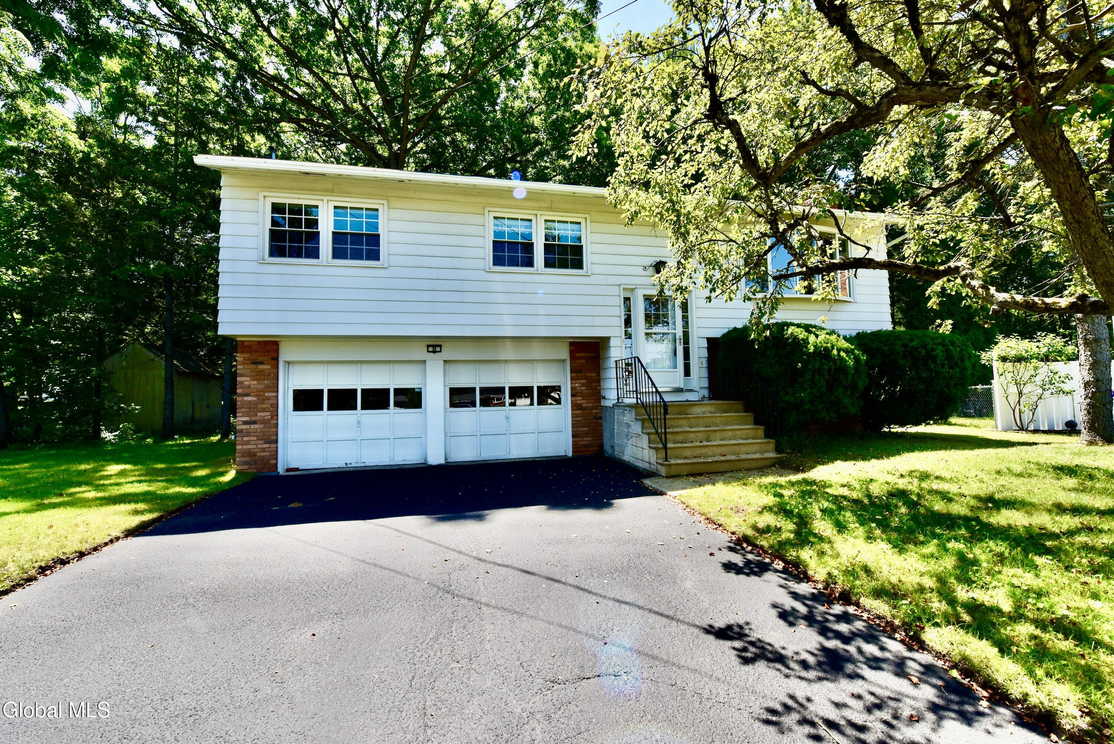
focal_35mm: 14
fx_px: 433
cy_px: 372
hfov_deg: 104.2
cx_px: 557
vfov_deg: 81.3
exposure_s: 1/500
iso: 800
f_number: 11
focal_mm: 14
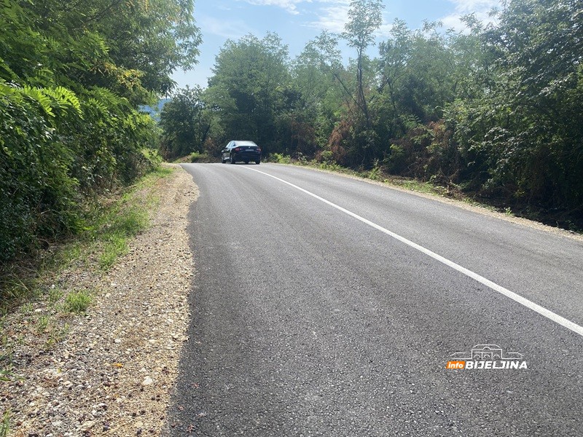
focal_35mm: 26
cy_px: 218
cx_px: 292
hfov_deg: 67.3
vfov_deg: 53.1
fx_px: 438
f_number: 1.8
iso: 32
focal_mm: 4.25
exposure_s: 1/1543
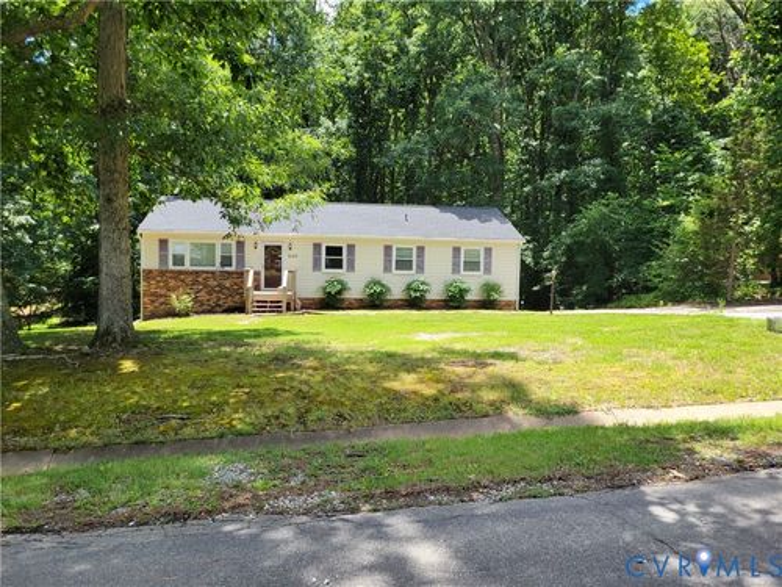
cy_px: 294
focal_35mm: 26
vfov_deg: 53.1
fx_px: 587
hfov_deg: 67.3
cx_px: 391
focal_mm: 5.4
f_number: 1.8
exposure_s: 1/675
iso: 40
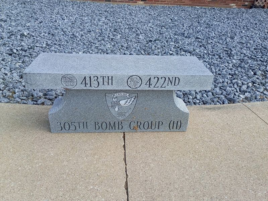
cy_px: 100
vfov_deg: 48.2
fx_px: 225
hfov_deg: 61.7
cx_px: 134
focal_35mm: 29
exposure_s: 1/365
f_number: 1.8
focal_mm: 4.27
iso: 100
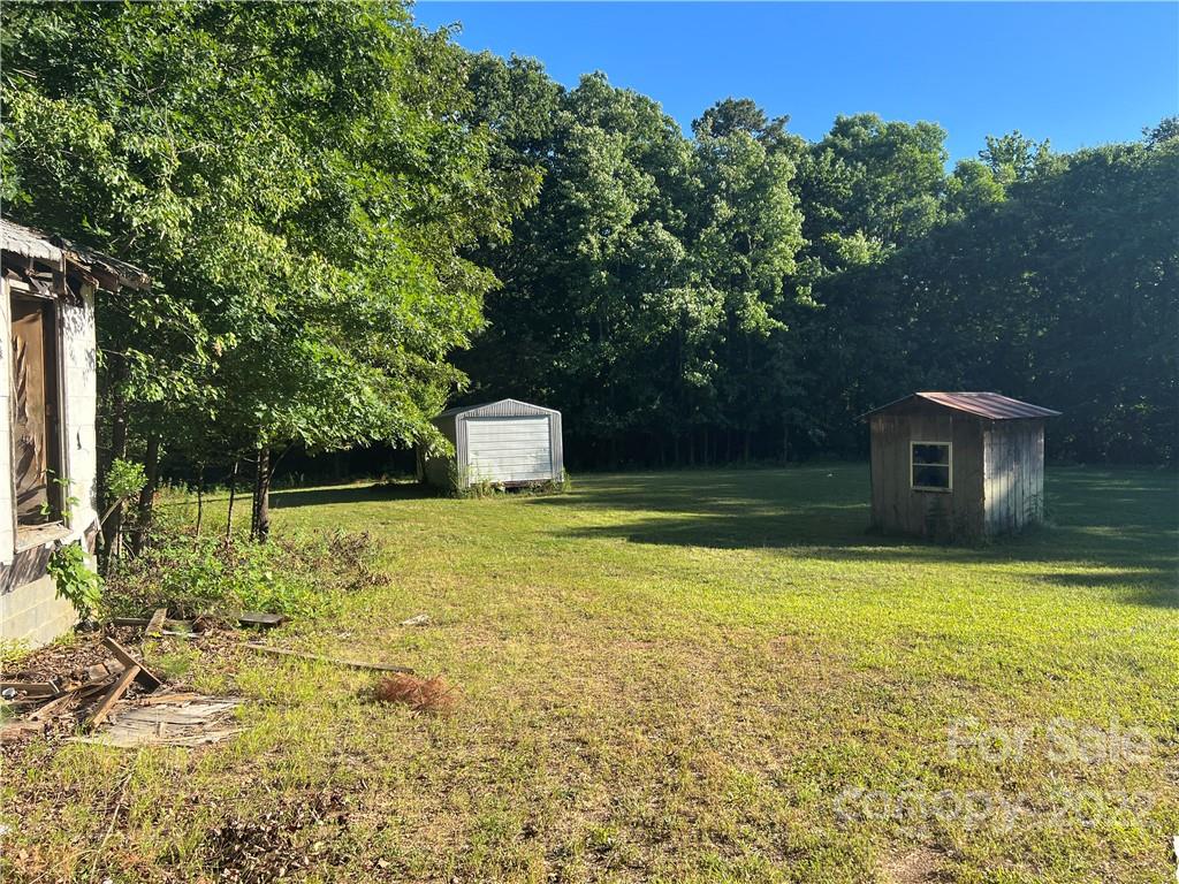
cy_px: 442
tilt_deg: -2.8
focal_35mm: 26
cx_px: 590
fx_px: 886
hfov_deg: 67.3
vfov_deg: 53.1
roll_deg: +1.7
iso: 50
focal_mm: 5.7
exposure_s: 1/1698
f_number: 1.5
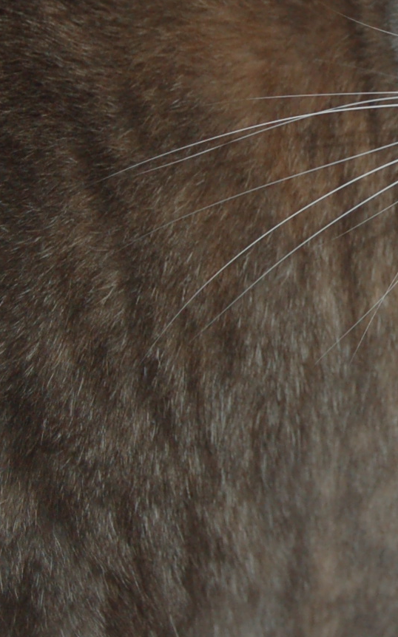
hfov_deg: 5.8
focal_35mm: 224
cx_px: 558
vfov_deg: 9.3
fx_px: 3891
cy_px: 43
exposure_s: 1/60
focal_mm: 42
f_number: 5.3
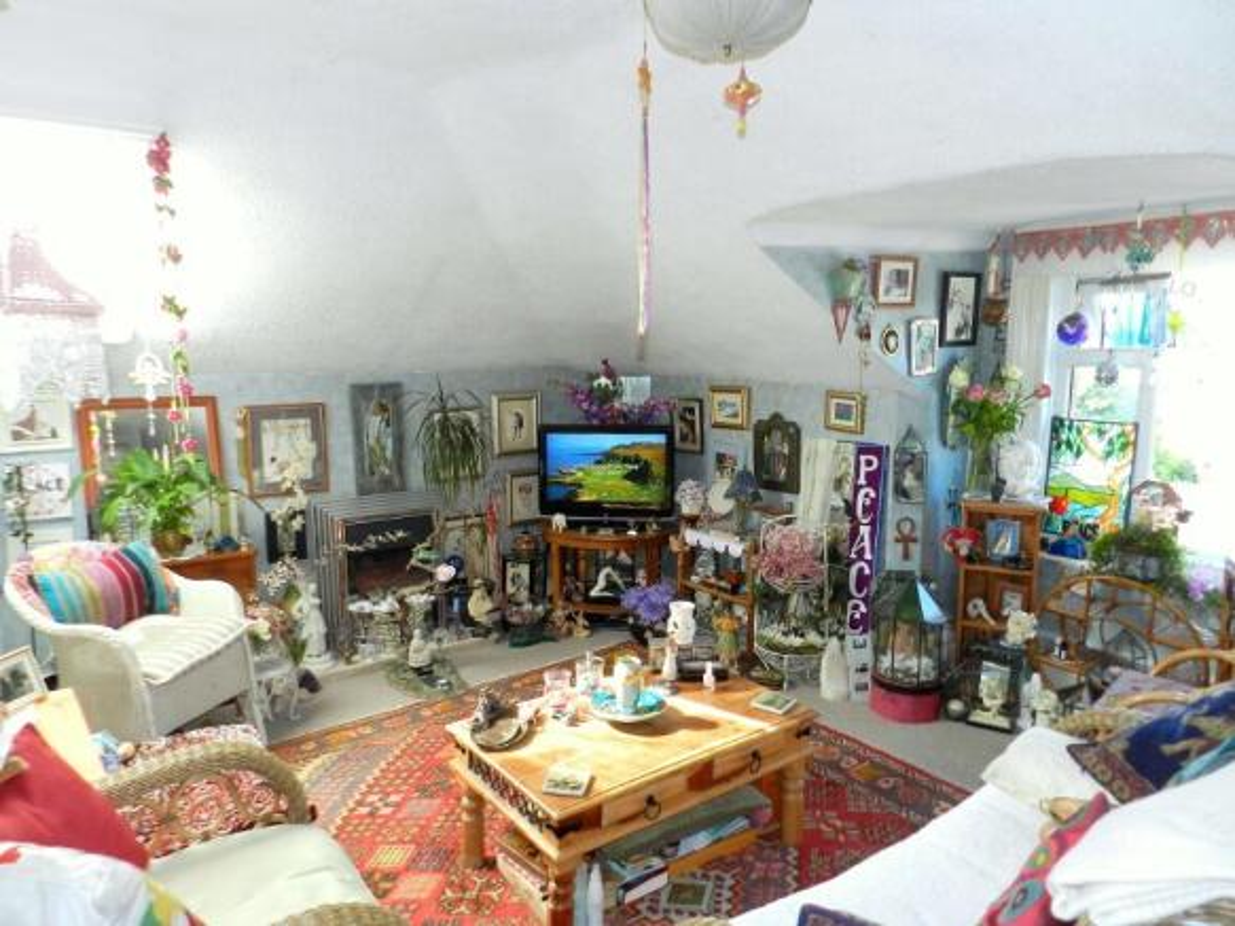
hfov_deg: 73.9
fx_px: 820
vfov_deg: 58.9
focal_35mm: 23
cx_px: 618
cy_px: 463
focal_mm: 4
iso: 160
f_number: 3.4
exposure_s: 1/50
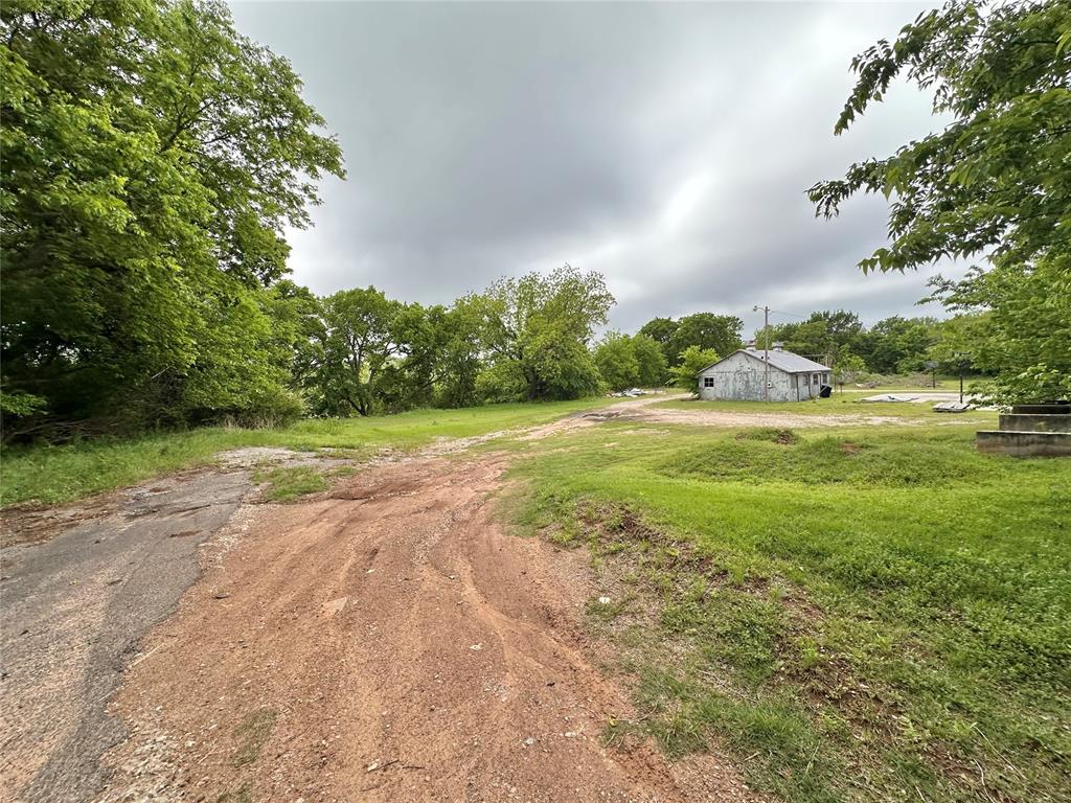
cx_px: 536
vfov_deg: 85.7
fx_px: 433
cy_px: 402
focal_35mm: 14
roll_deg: +0.9
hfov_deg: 102.1
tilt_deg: -5.4
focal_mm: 2.22
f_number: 2.2
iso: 40
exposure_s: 1/1401
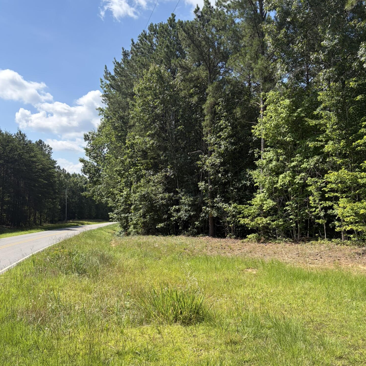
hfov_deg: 52.5
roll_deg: +0.1
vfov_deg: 52.5
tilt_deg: +3.5
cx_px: 183
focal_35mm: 31
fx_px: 371
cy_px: 176
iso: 64
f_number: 1.6
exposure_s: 1/2985
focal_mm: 5.96
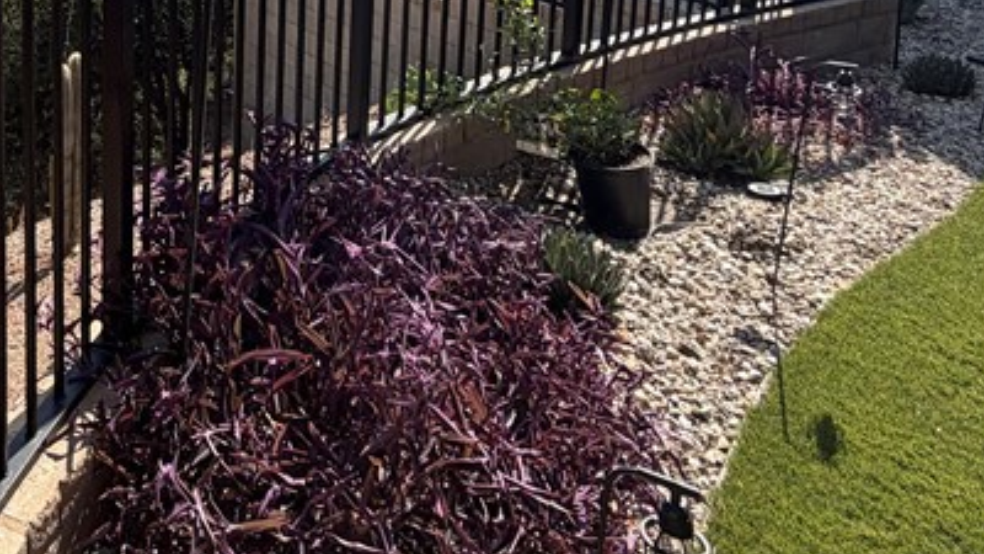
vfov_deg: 25.9
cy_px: -172
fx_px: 1018
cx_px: 116
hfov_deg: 47.0
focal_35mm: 39
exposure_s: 1/799
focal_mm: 2.22
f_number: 2.2
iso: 20
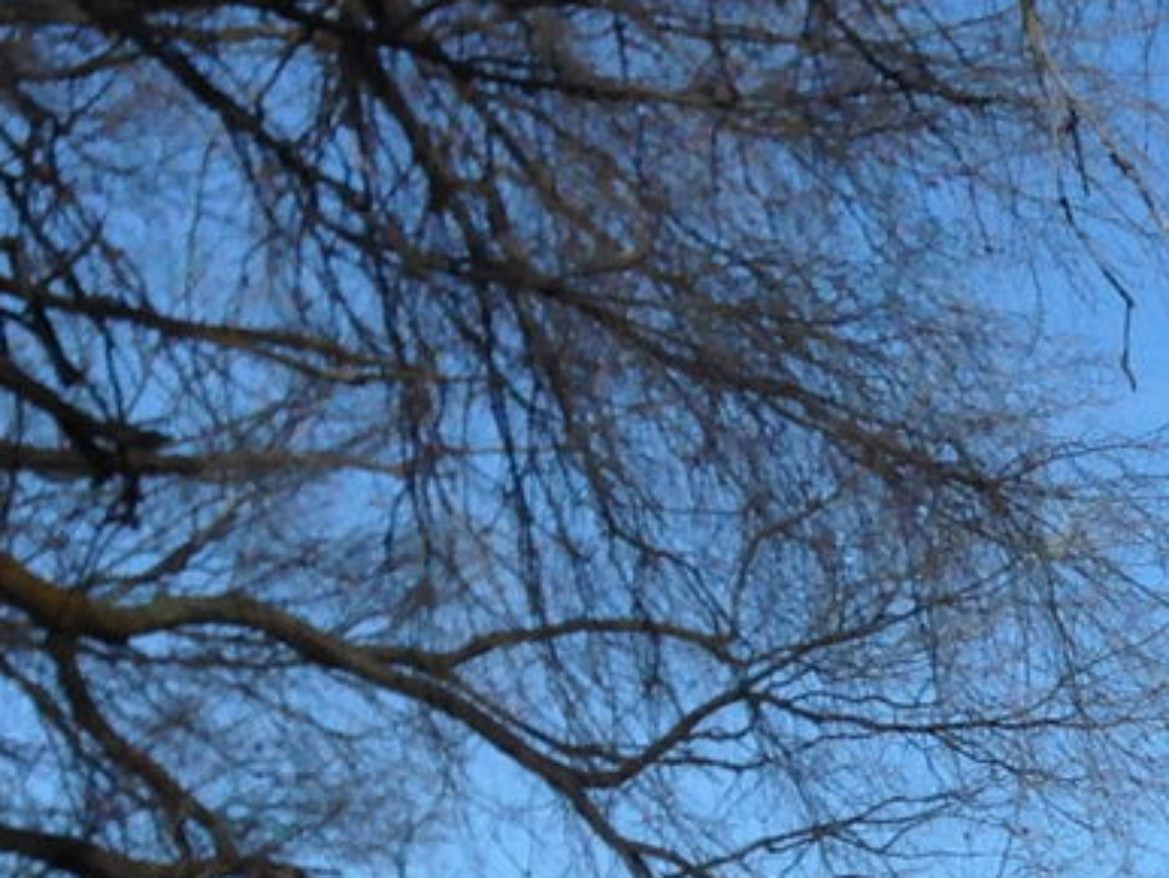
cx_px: 2359
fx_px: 5542
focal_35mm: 164
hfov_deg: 10.9
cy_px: 1402
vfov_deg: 8.8
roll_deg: -2.1
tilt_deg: +6.1
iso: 50
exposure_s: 1/1004
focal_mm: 4.12
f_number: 2.4
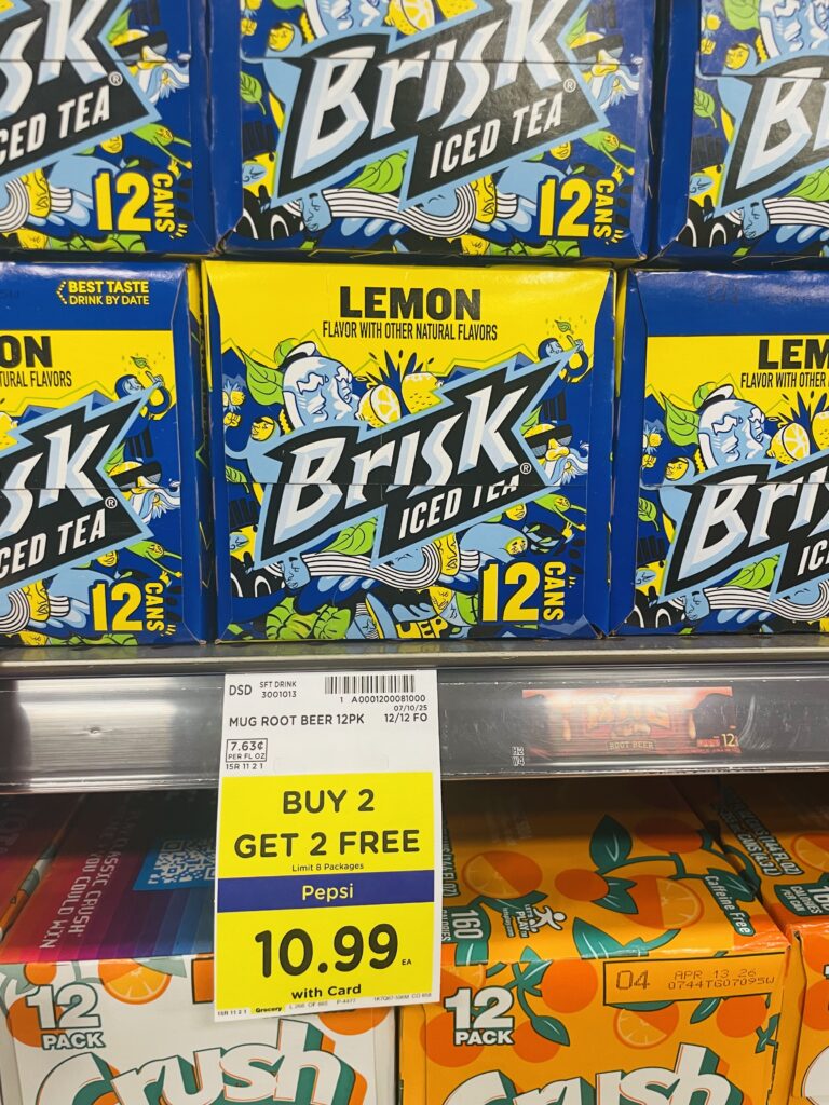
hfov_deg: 53.1
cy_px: 552
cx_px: 414
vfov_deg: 67.3
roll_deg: -0.6
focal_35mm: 26
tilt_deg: -10.7
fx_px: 830
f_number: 1.6
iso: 100
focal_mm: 4.2
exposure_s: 1/57
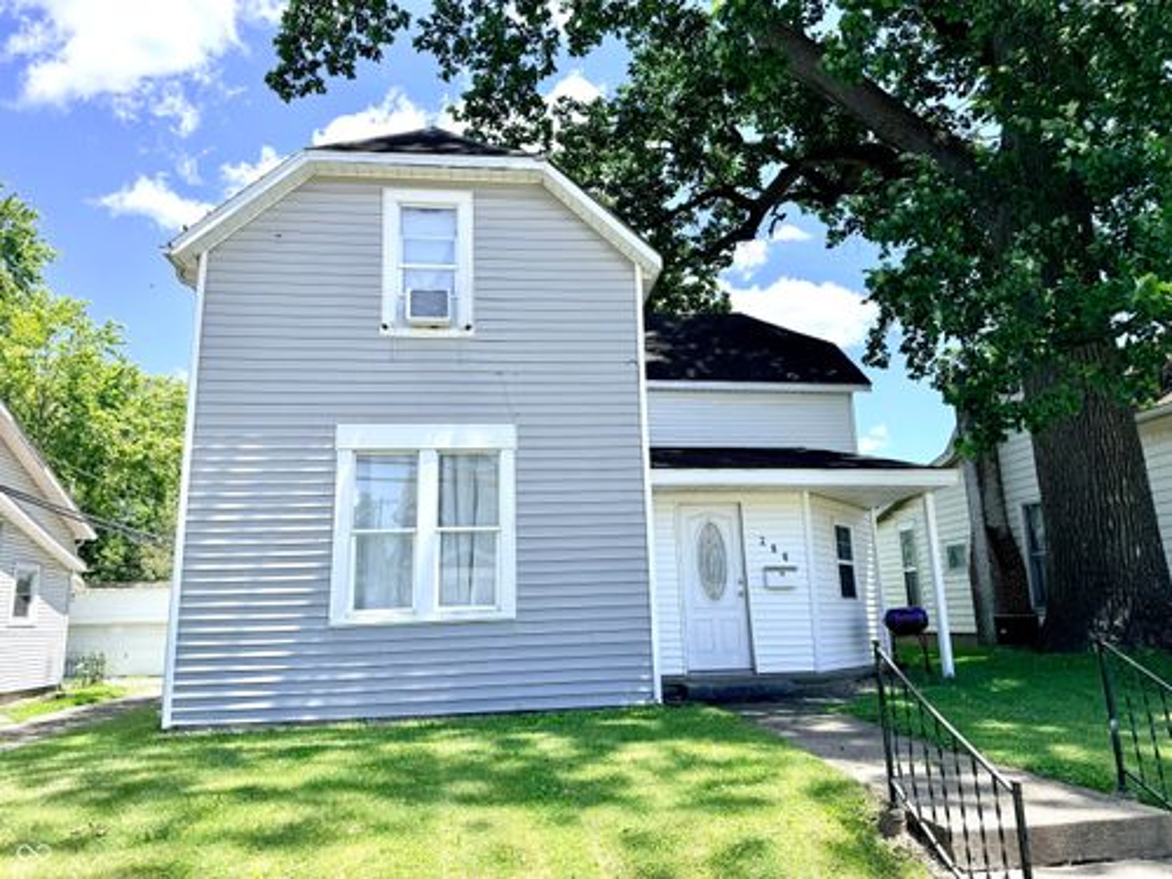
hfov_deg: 71.6
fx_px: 813
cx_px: 586
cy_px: 440
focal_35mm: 24
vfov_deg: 56.8
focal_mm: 6.76
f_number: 1.78
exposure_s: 1/2801
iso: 100
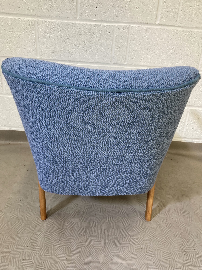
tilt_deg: -24.9
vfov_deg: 58.3
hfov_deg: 45.4
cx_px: 104
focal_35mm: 31
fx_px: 241
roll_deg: -4.5
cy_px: 140
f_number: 1.8
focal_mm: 3.99
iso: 64
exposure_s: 1/100
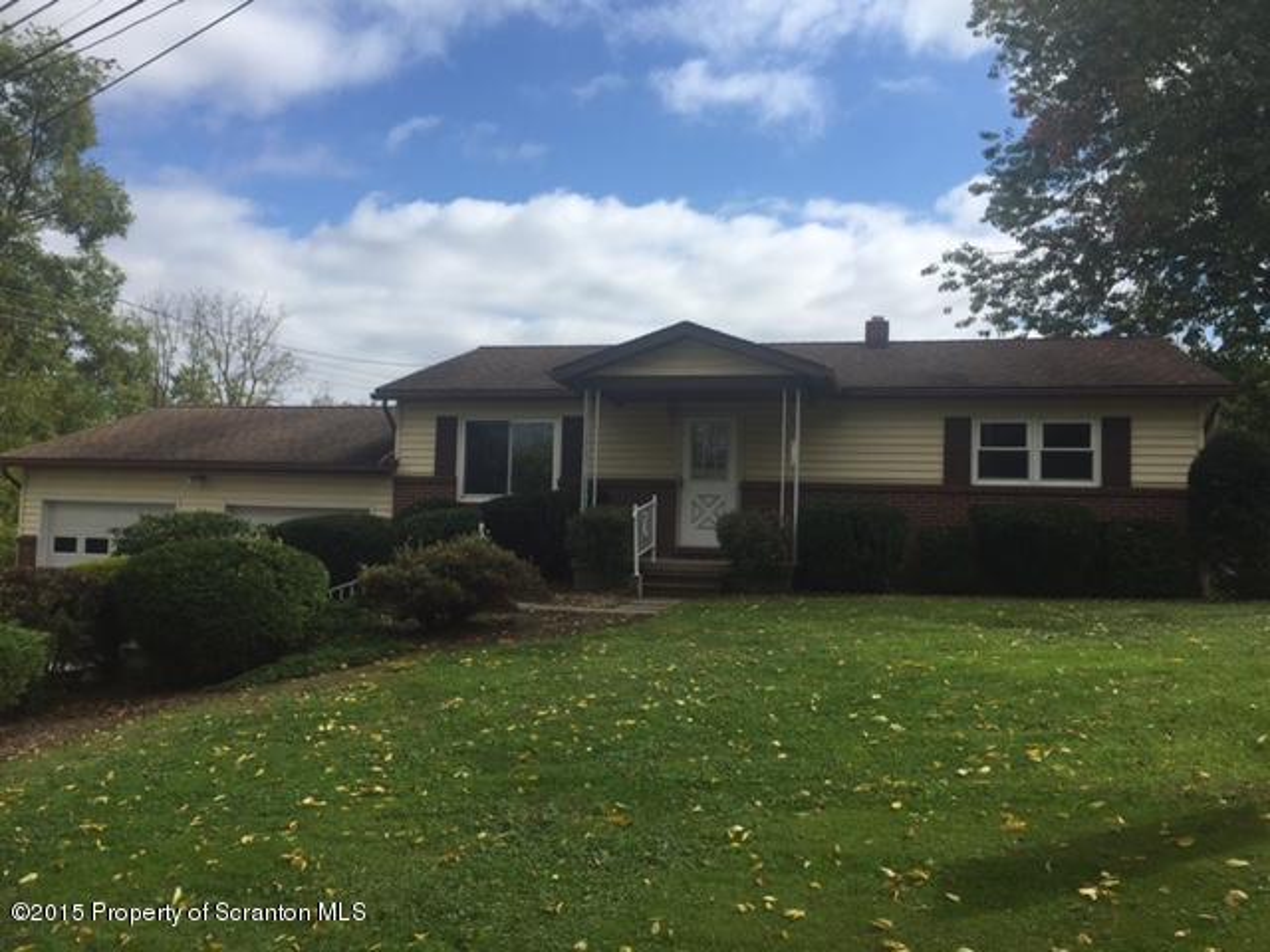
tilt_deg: +2.7
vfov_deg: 48.2
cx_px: 635
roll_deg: -1.8
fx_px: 1064
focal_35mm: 29
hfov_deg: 61.7
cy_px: 476
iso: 32
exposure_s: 1/2475
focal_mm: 4.15
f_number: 2.2
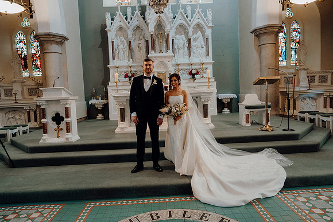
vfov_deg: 53.2
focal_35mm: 24
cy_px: 111
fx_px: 222
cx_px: 166
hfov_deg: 73.7
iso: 2000
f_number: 3.5
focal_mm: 24
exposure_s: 1/160
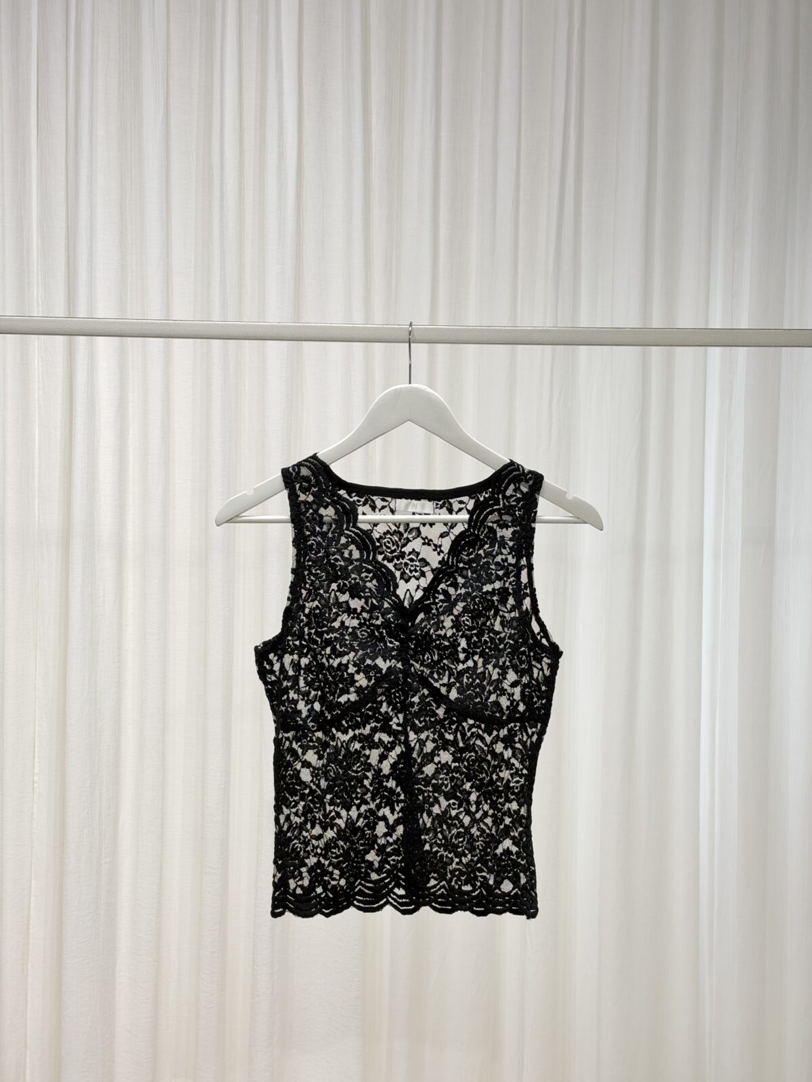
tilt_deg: -3.2
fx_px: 1501
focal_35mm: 48
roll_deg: -0.7
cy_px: 541
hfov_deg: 30.3
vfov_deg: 39.7
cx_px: 406
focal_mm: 6.93
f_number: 1.8
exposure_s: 1/62
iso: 100
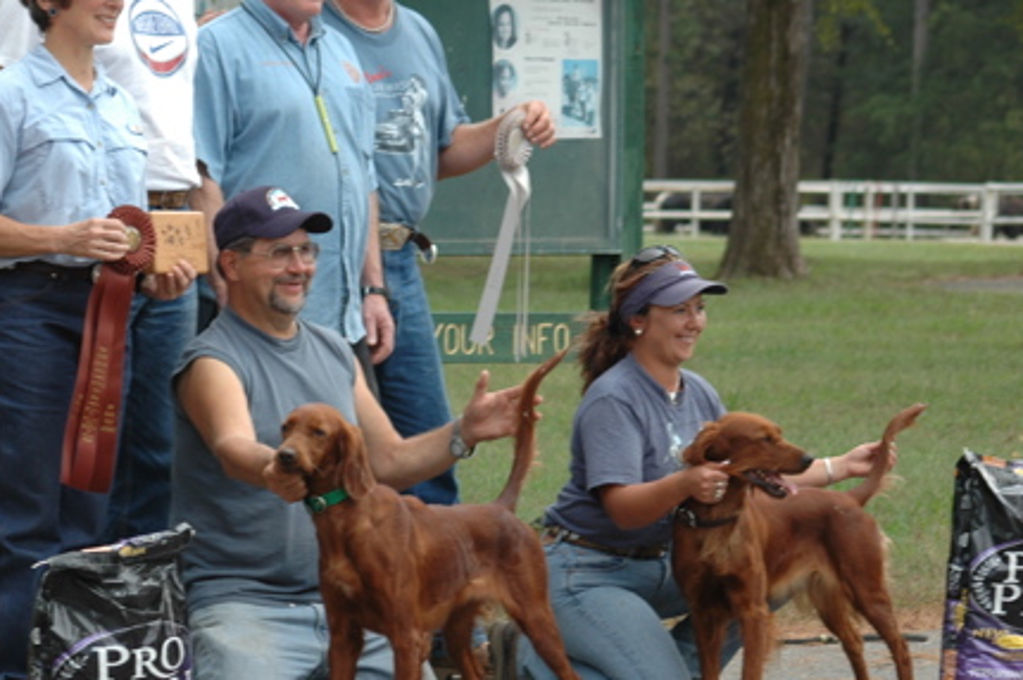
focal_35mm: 183
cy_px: 334
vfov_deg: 7.5
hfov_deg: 11.2
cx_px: 293
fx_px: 5196
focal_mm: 82
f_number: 5.6
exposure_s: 1/125
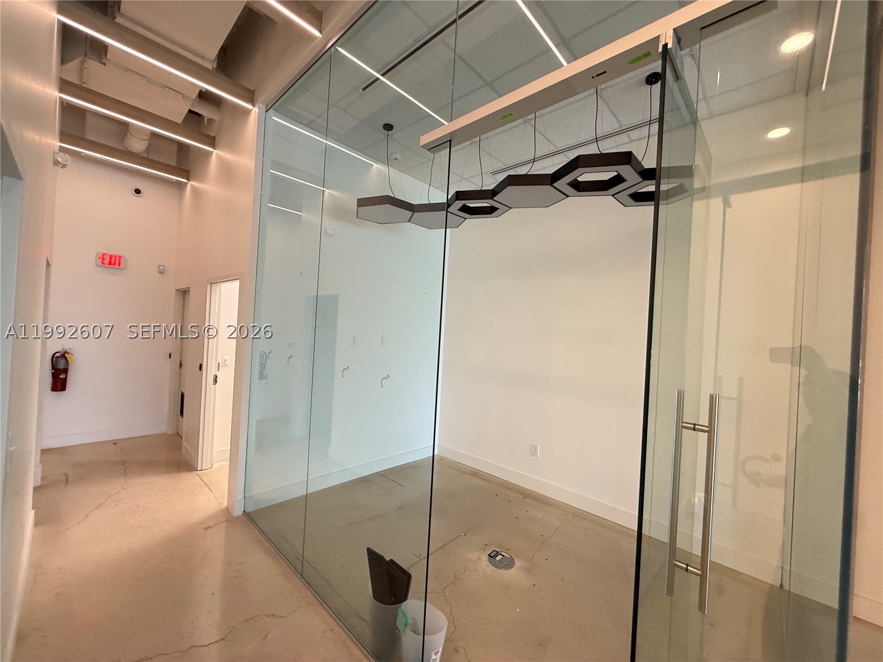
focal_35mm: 14
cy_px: 331
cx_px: 442
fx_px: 357
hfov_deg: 102.1
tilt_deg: +0.5
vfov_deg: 85.7
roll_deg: -3.1
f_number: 2.2
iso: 320
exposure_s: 1/60
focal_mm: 2.22
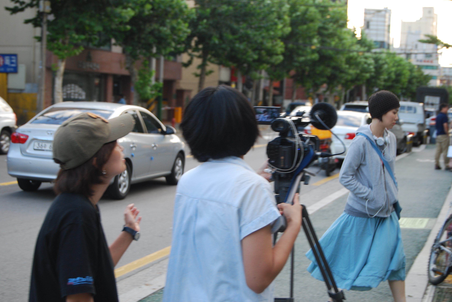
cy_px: 151
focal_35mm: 68
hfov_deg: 29.8
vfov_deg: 20.2
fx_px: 849
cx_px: 226
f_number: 5.3
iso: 200
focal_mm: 45
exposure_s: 1/60
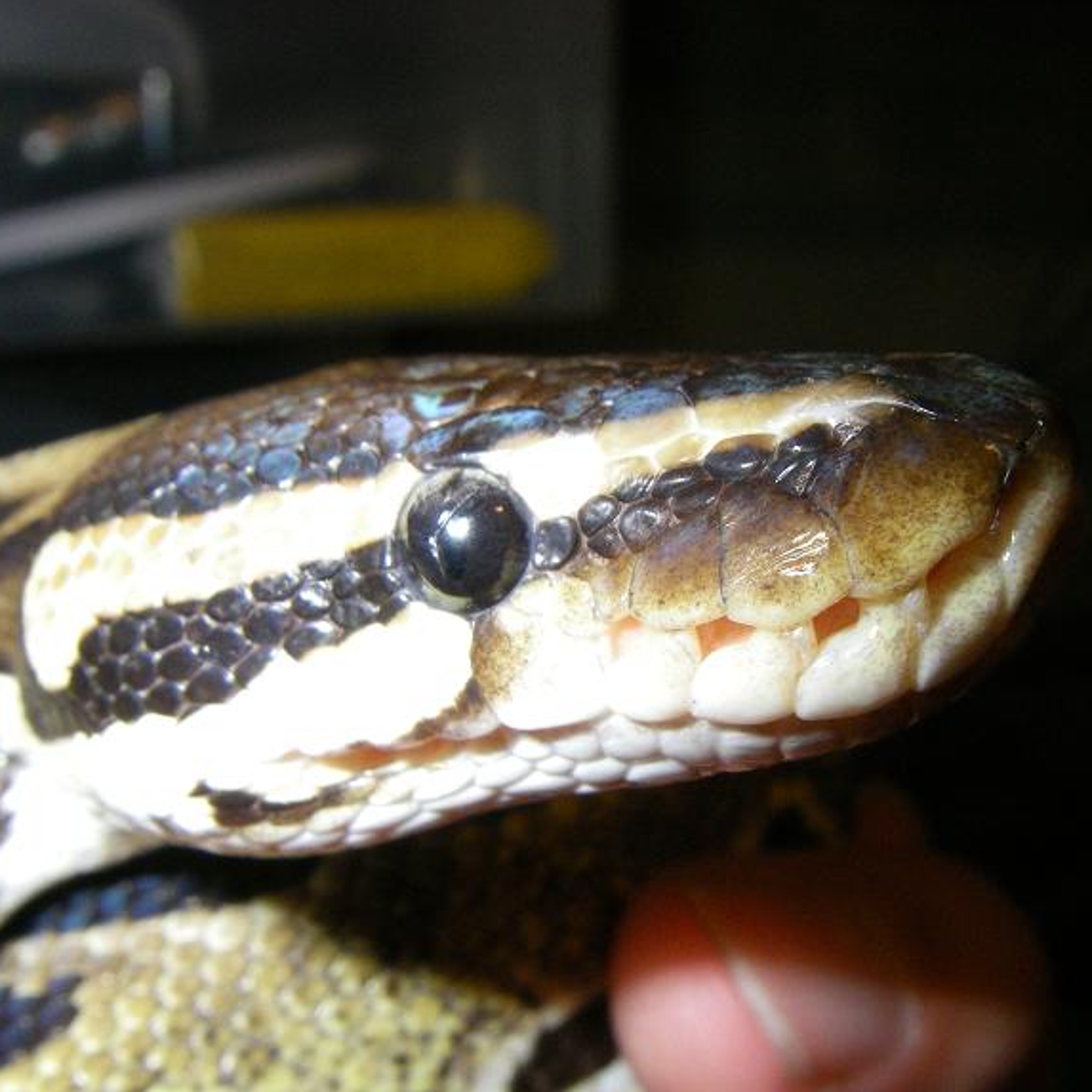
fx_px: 1606
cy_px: 545
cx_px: 650
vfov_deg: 37.6
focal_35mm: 45
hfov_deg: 37.4
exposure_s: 1/50
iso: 250
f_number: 6.6
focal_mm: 6.3
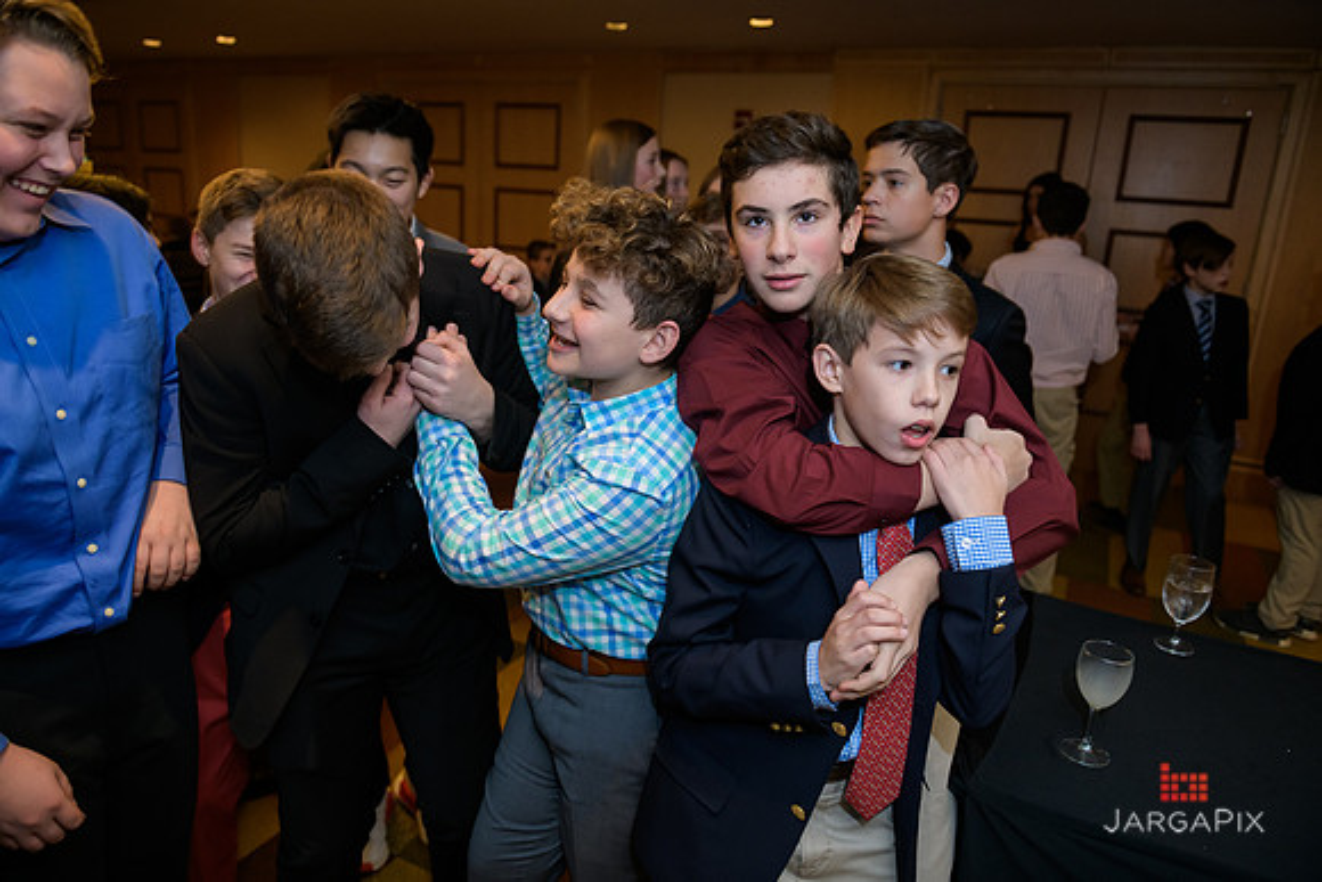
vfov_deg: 53.2
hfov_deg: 73.7
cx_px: 661
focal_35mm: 24
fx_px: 881
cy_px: 441
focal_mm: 24
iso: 1600
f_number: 3.2
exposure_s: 1/125
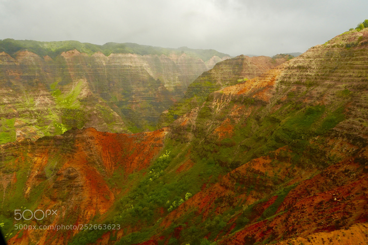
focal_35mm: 24
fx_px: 245
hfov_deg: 73.7
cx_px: 184
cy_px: 122
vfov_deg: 53.1
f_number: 13
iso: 1600
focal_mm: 24
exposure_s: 1/320
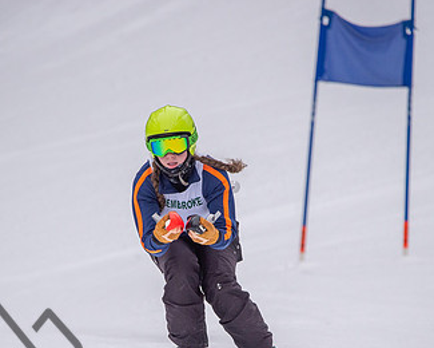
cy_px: 256
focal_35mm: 1004
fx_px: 12896
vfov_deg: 1.5
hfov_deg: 1.9
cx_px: 206
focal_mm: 600
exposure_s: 1/2500
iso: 2000
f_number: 6.3
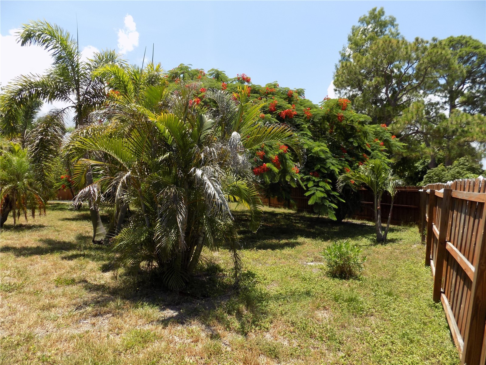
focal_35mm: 23
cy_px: 182
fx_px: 323
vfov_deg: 58.9
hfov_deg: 73.9
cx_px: 243
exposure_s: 1/640
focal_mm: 4
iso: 80
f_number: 3.1
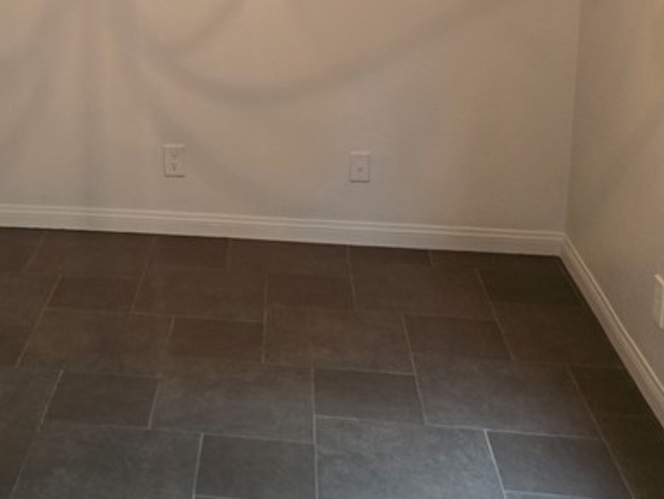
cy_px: 57
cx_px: 67
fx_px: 1171
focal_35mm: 61
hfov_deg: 30.3
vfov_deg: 23.5
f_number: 1.7
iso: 1000
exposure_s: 1/120
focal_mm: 6.3
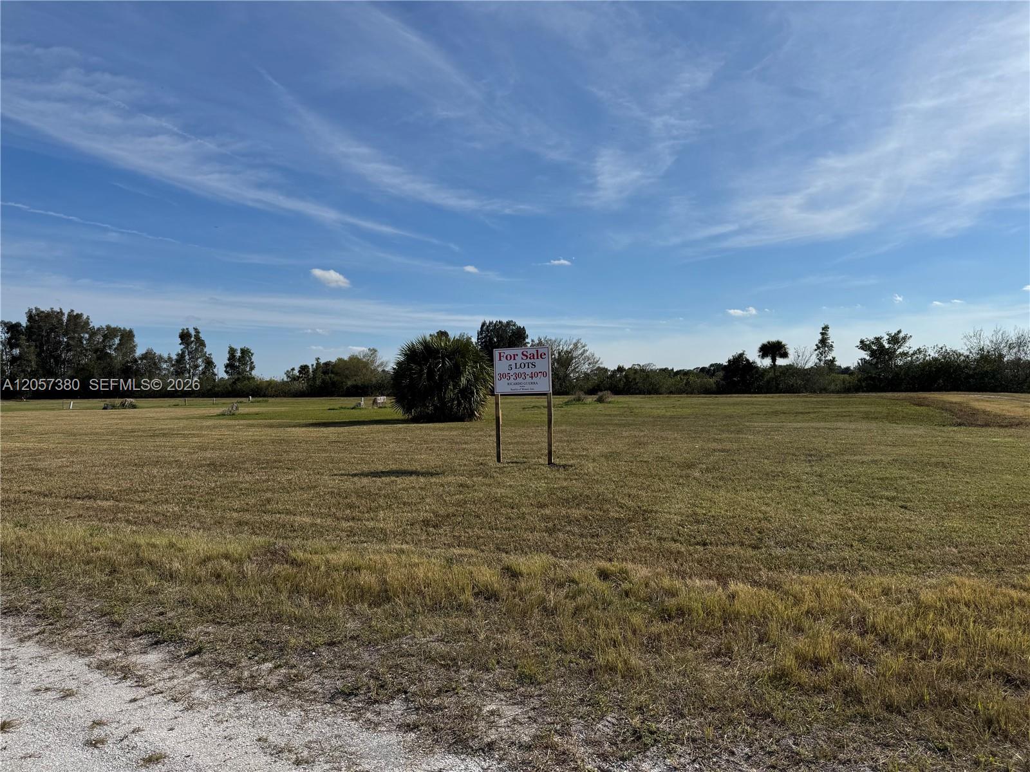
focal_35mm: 24
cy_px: 386
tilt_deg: +0.1
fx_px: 714
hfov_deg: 71.6
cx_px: 515
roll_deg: +0.9
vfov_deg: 56.8
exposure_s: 1/9009
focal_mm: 6.76
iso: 80
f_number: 1.78
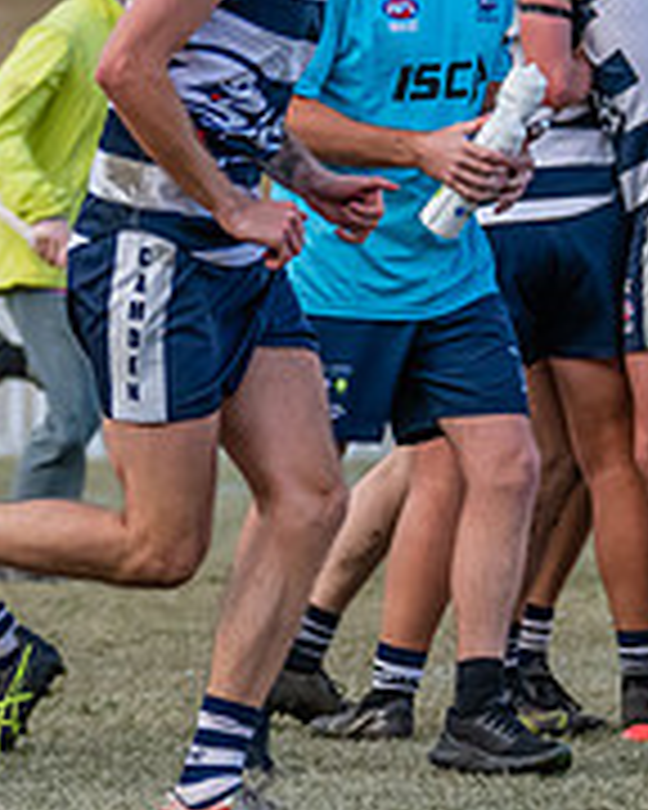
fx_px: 26658
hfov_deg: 1.4
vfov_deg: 1.7
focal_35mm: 1112
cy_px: 160
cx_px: 461
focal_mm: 300
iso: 2200
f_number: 5.6
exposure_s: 1/2000
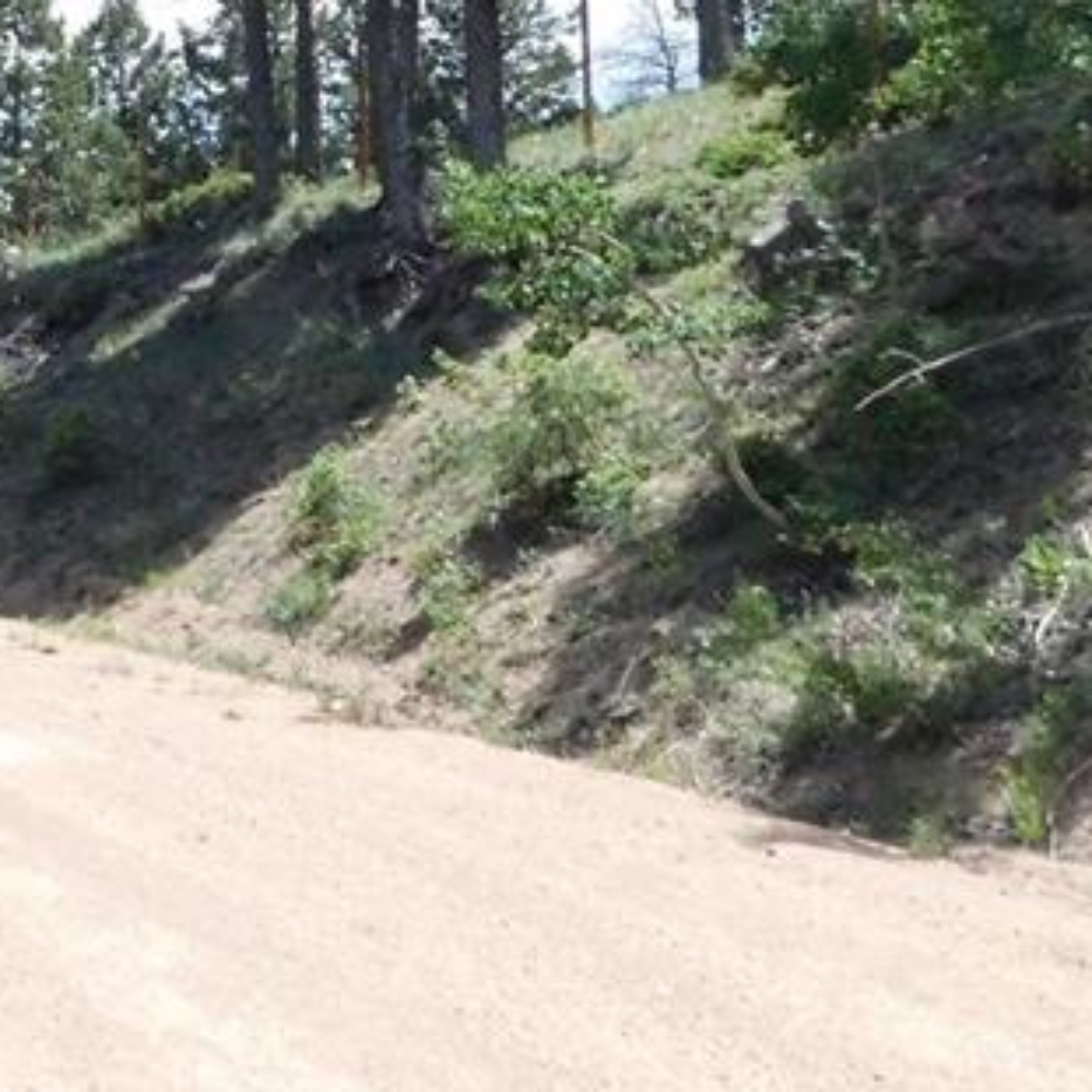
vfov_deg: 24.7
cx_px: -193
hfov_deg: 23.6
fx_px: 2391
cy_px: 51
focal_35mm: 67
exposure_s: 1/1500
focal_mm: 4
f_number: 6
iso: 800
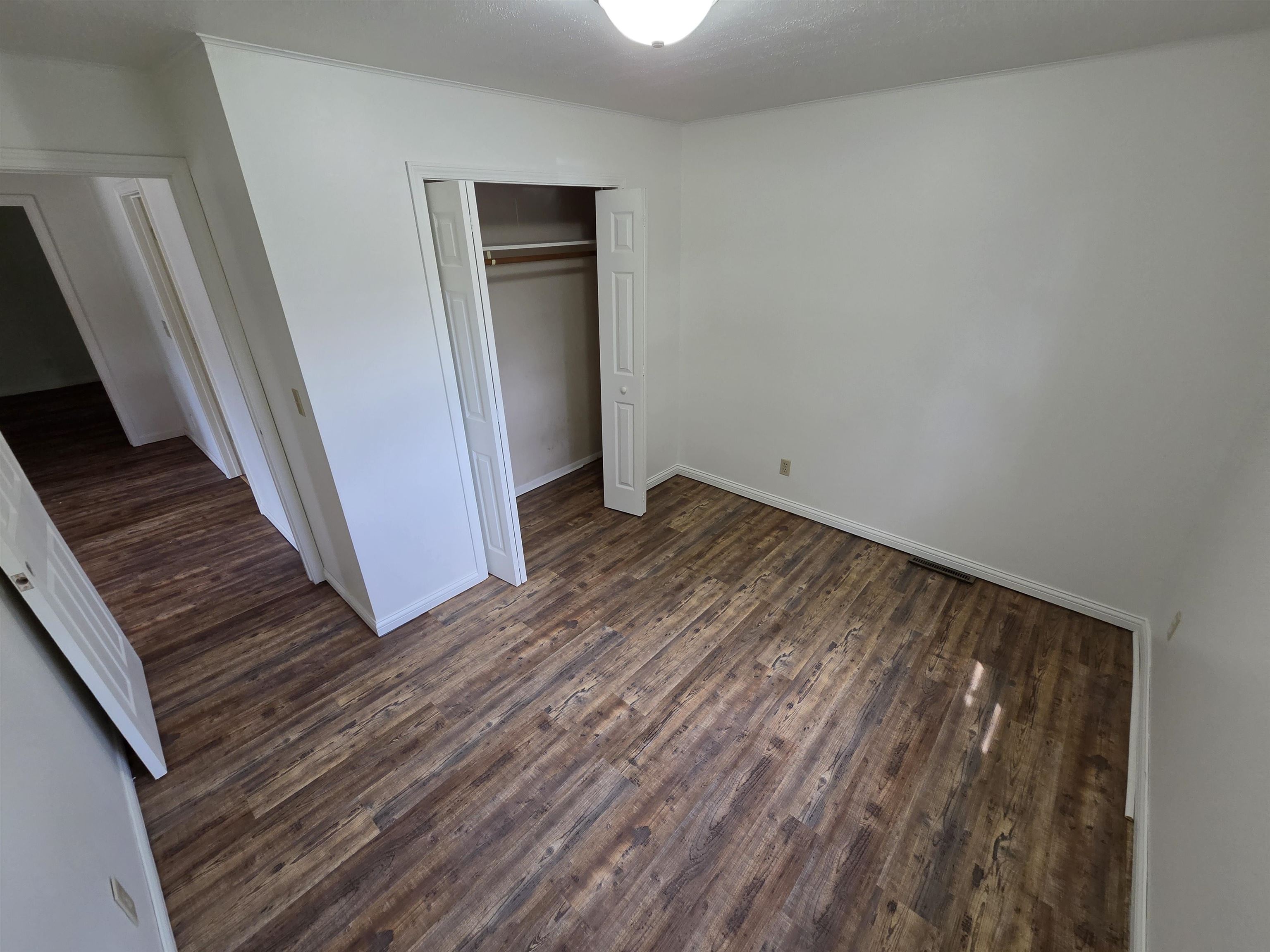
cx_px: 635
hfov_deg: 106.2
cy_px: 476
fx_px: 477
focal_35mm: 13
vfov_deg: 89.9
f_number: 2.2
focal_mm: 2.2
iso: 320
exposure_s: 1/120
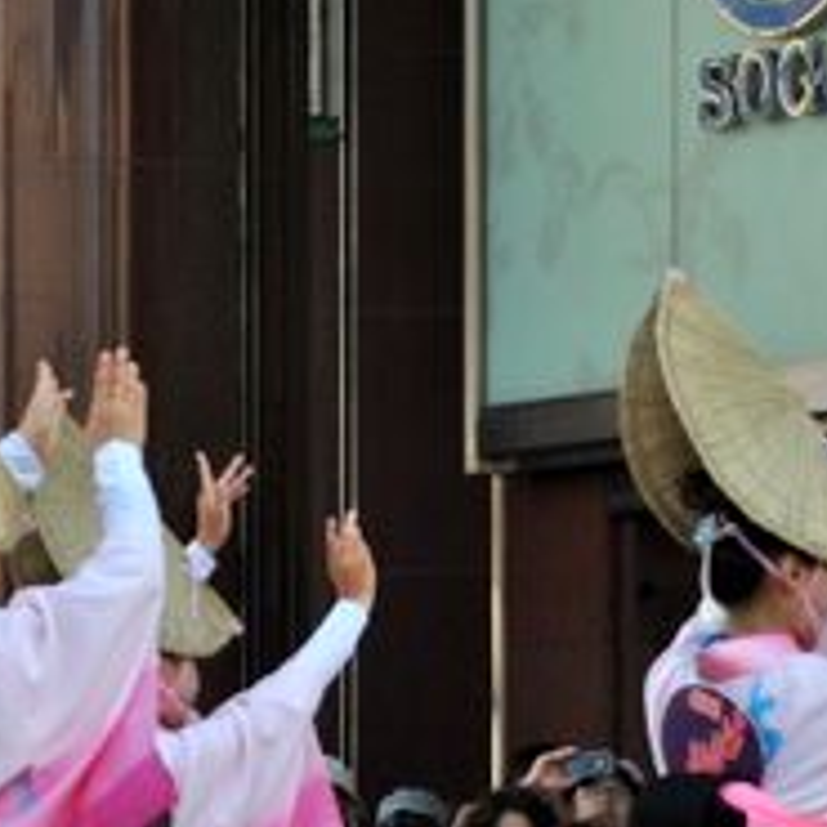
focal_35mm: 284
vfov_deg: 6.2
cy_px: 876
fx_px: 7669
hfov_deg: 6.2
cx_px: 98
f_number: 5.6
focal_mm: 55
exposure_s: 1/200
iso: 100
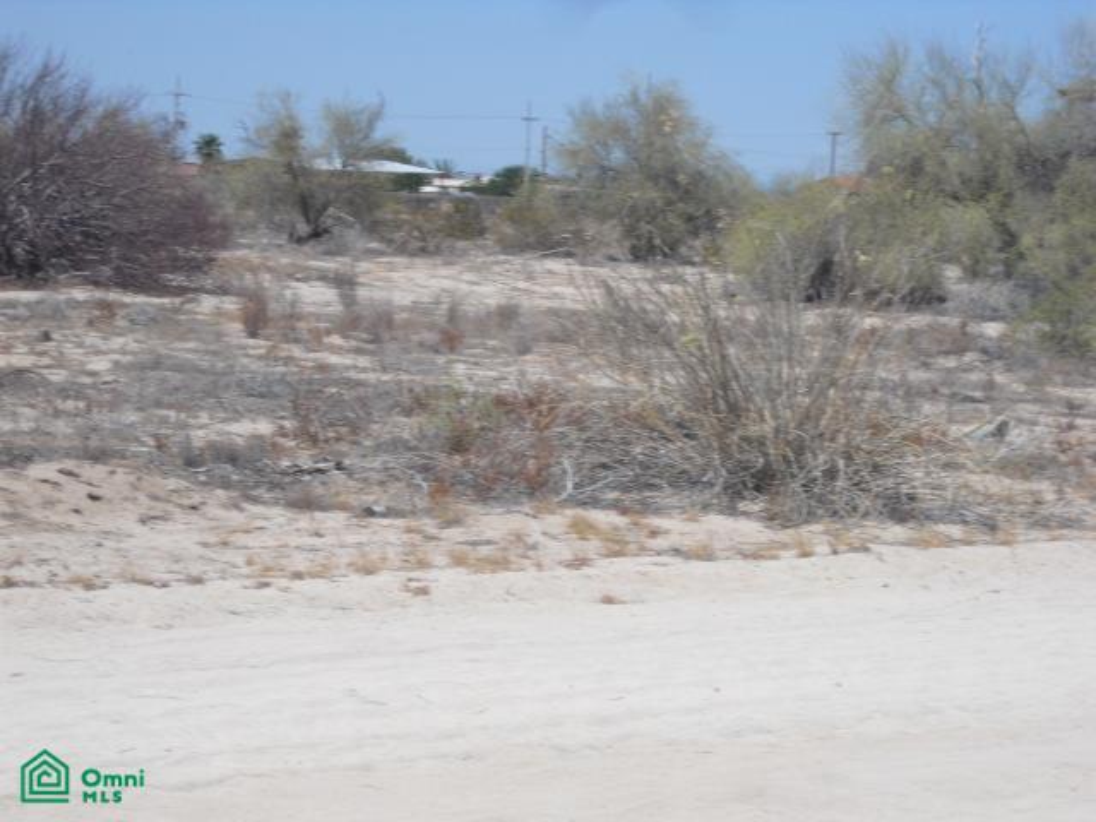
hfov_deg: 18.4
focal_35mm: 107
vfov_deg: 13.8
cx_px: 548
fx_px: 3388
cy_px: 411
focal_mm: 18.9
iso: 64
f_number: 14.1
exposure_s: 1/80
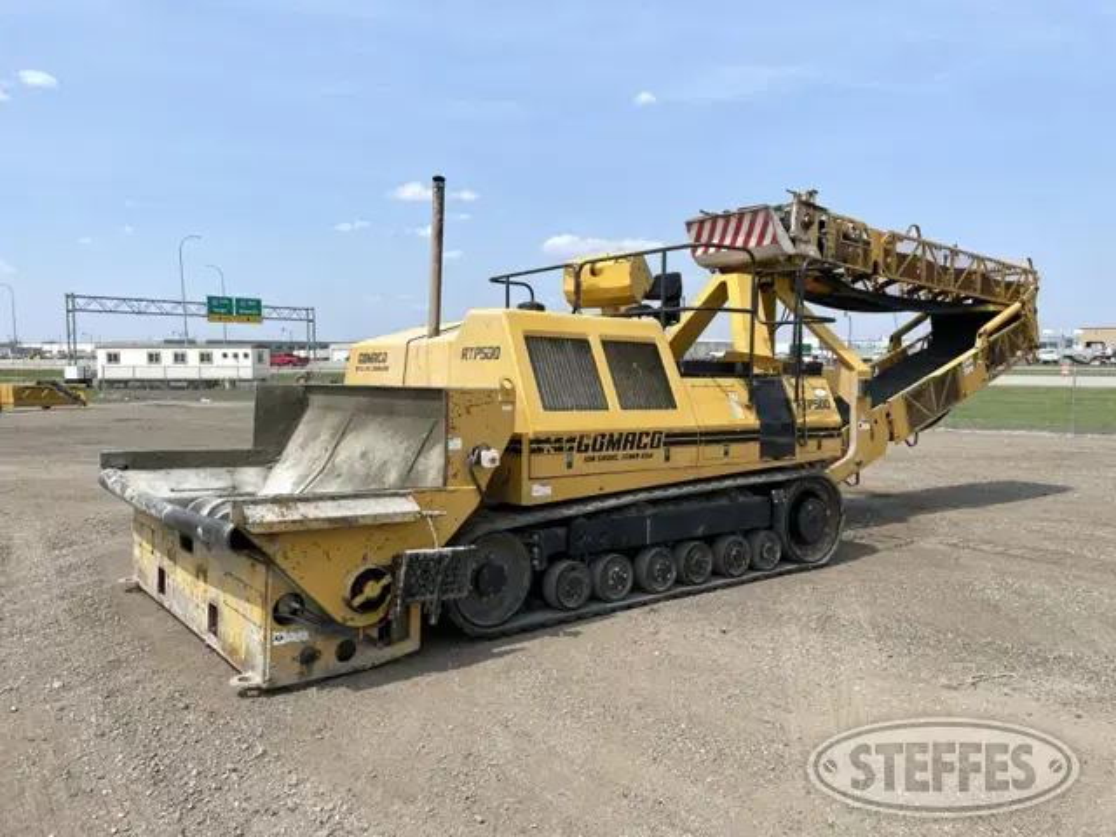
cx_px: 558
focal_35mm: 26
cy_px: 418
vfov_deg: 53.1
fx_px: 838
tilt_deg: -3.4
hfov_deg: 67.3
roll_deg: +0.2
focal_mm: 4.2
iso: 32
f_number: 1.6
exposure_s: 1/3861
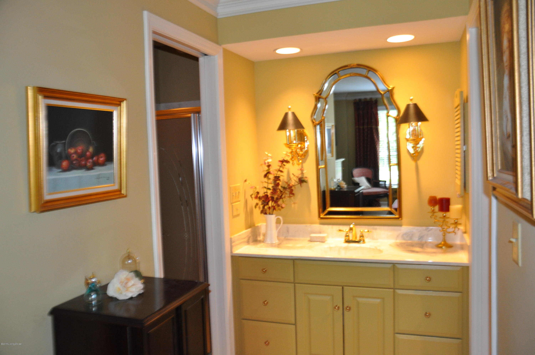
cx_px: 268
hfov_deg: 59.6
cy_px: 178
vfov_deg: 41.6
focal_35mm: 32
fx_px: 468
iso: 800
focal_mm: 21
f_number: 3.8
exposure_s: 1/60
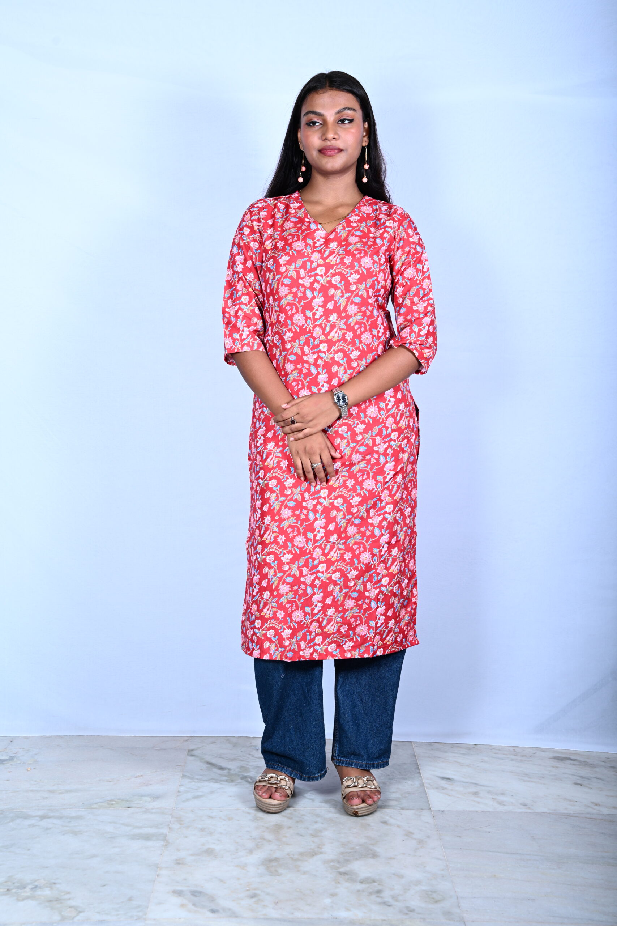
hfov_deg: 23.8
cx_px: 308
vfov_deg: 35.1
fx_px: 1465
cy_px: 463
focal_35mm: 57
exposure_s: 1/200
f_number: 7.1
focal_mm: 57
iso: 100
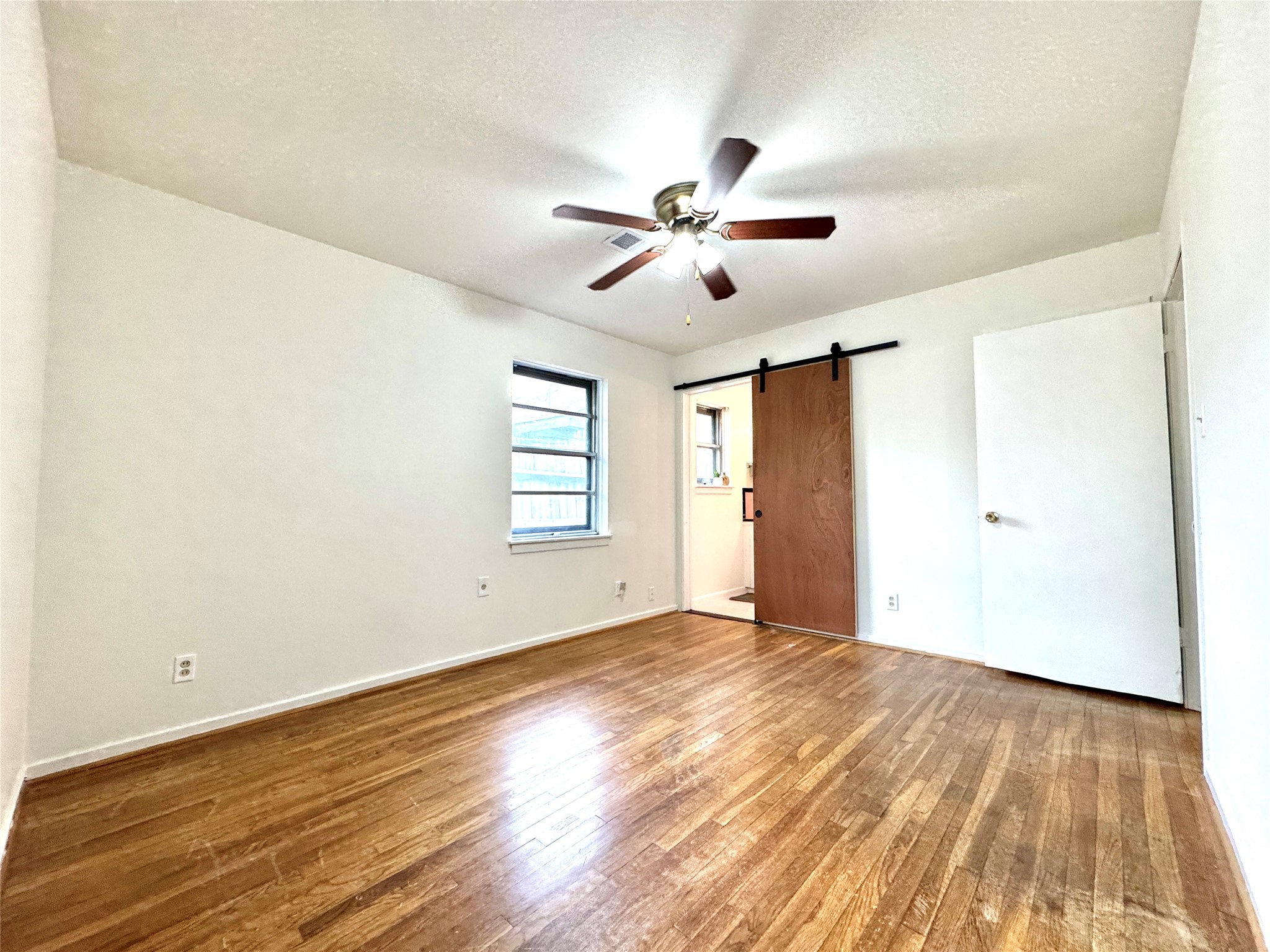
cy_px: 476
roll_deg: +0.2
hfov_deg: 102.1
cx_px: 635
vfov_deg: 85.7
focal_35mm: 14
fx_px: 514
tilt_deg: +1.4
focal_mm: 2.22
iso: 200
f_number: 2.2
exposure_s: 1/120
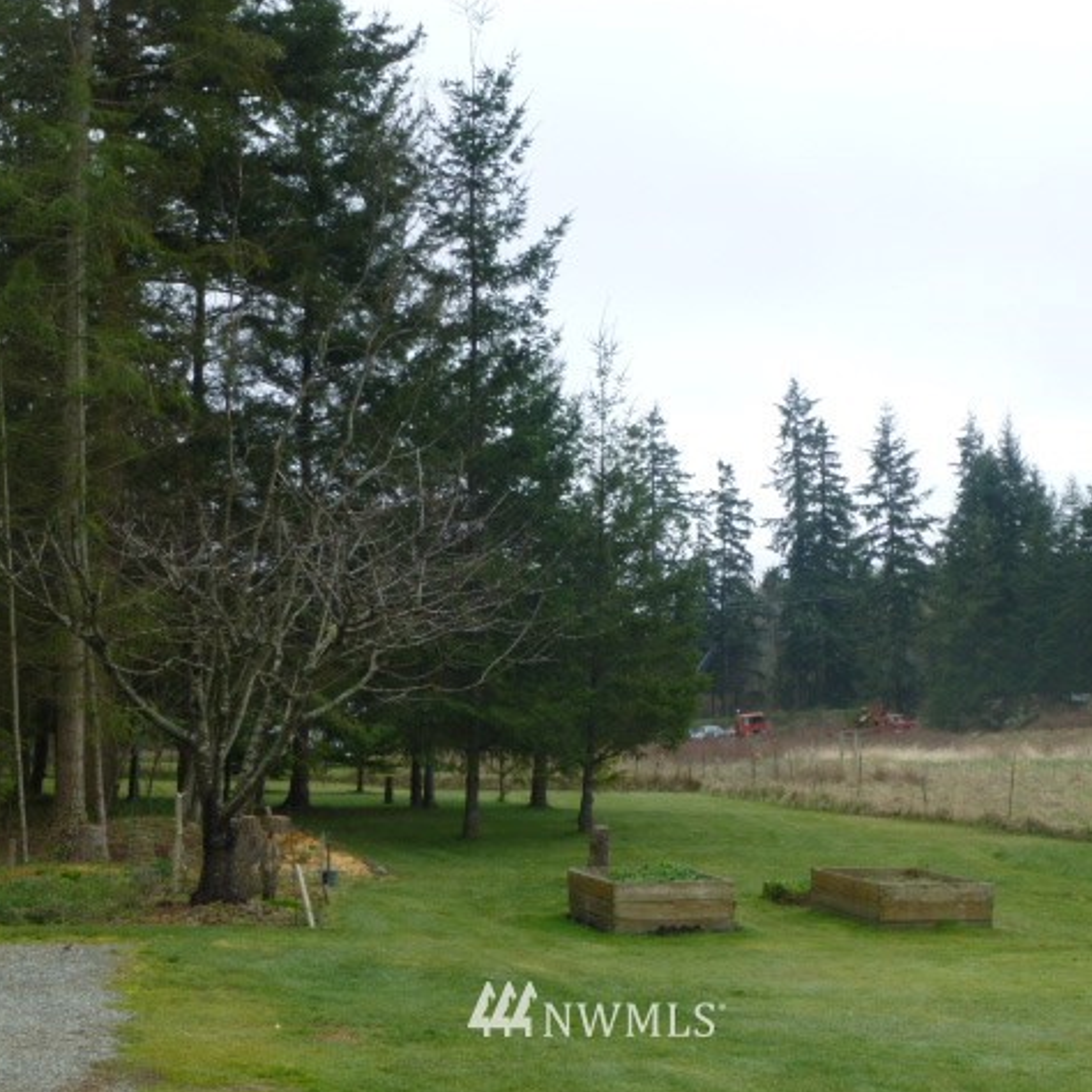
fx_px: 2213
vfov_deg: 27.7
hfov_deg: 27.7
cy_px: 544
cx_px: 597
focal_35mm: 62
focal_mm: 9.2
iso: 100
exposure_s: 1/125
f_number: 4.1
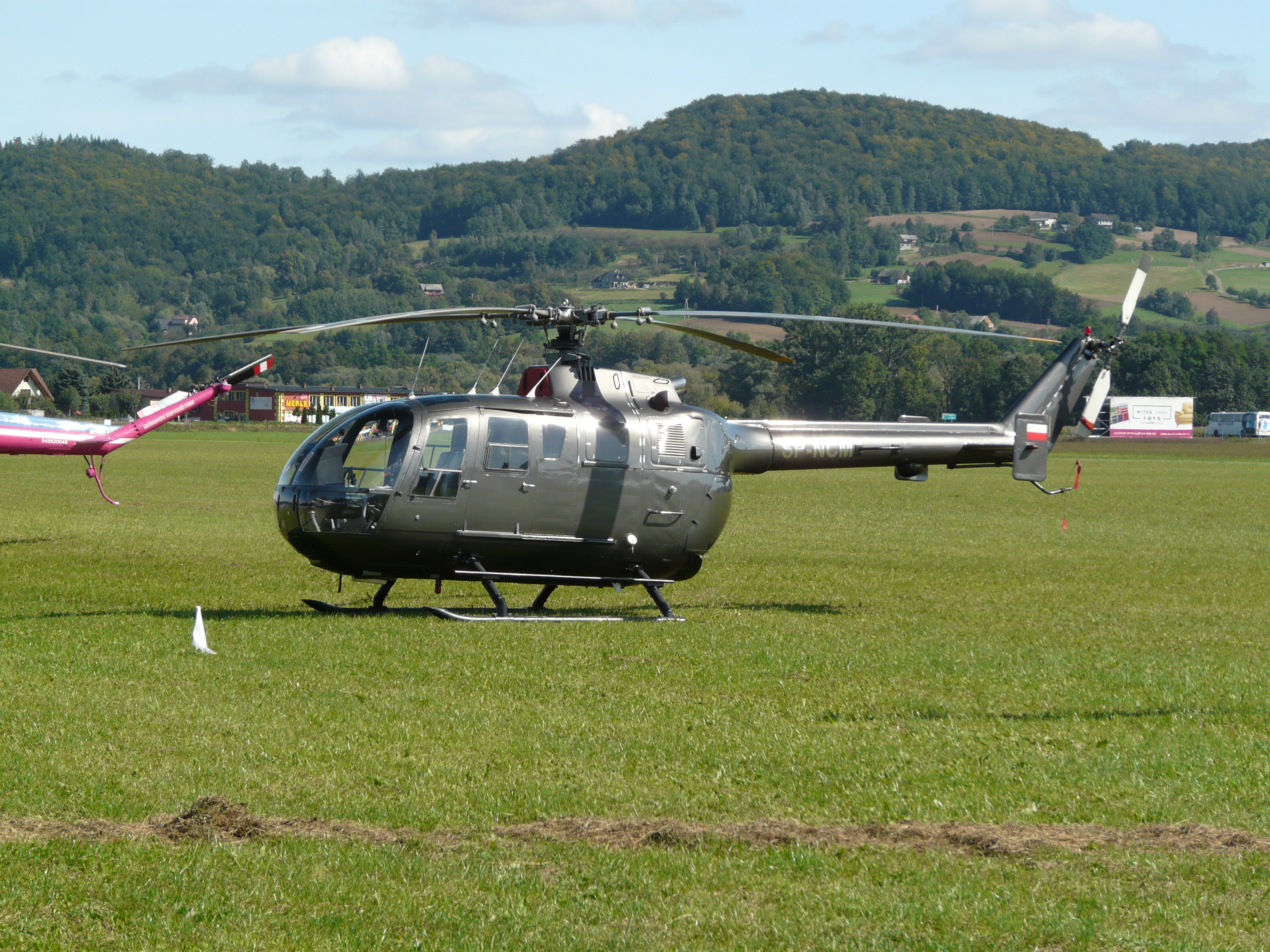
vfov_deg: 13.0
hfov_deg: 17.3
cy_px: 476
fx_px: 4182
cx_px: 635
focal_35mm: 114
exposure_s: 1/250
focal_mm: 18.8
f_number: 5
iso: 100
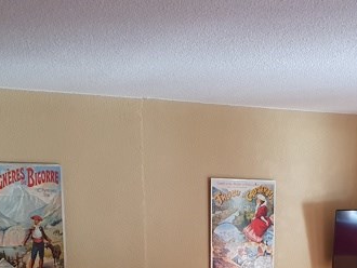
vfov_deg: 21.9
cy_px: 307
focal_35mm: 63
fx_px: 650
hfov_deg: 30.4
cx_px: 252
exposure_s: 1/50
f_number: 2.4
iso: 250
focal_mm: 4.32
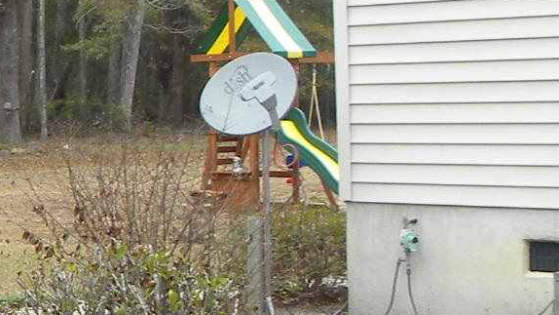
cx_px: -590
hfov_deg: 13.9
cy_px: 177
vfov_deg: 9.5
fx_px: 1897
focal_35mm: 128
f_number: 3.5
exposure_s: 1/79.2
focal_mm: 4.6
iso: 64
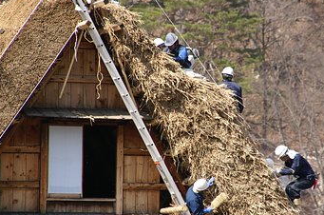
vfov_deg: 3.0
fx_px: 4051
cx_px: 200
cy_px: 141
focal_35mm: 451
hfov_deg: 4.6
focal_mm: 200
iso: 200
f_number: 6.3
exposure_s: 1/500
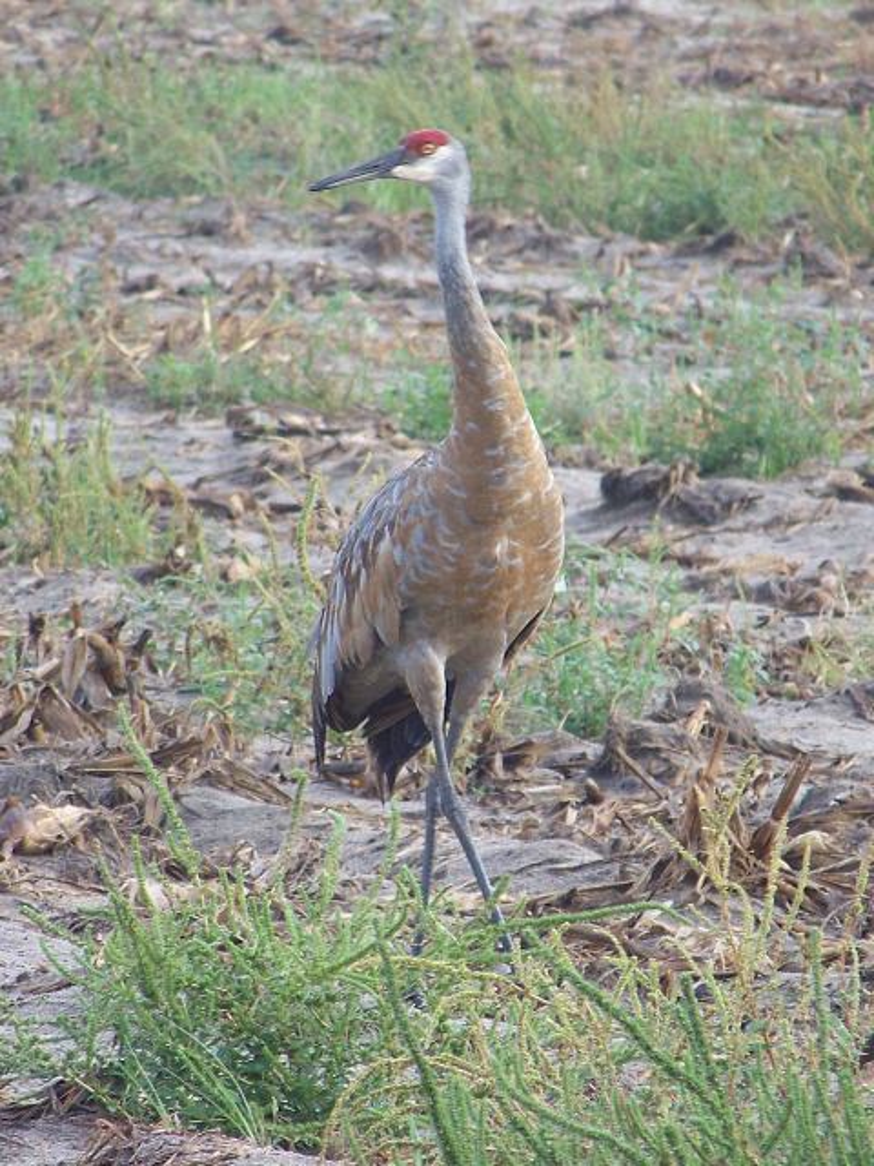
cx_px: 437
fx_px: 14543
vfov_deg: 4.6
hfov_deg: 3.4
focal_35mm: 432
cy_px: 583
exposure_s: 1/60
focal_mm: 70.2
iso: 64
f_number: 4.8
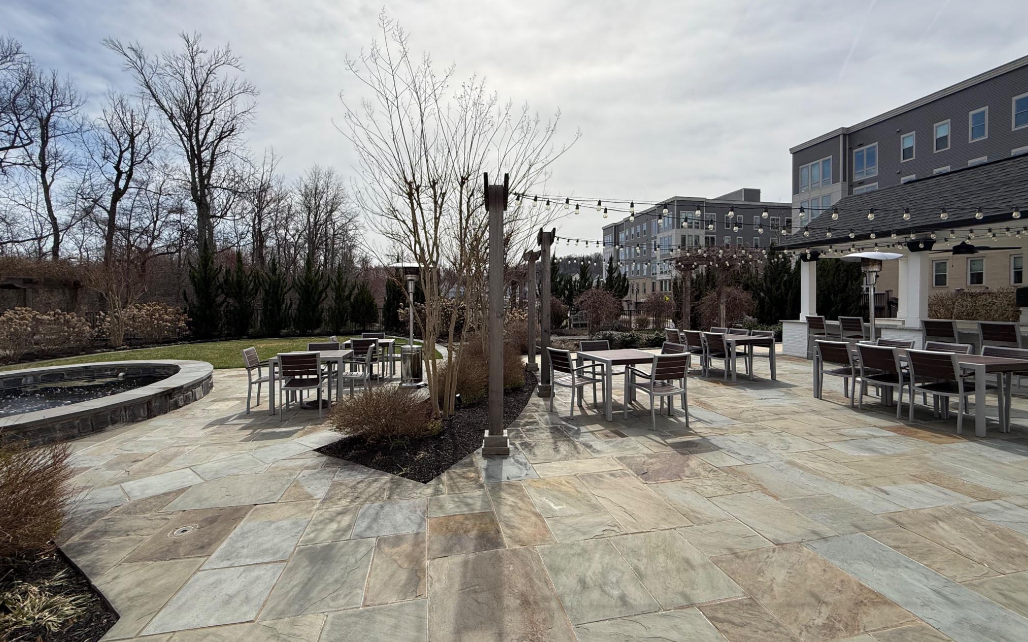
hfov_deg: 101.5
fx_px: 420
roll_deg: +0.5
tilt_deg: +0.6
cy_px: 303
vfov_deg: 74.7
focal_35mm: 15
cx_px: 513
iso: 50
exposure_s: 1/3289
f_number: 2.2
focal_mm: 2.22
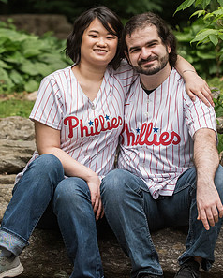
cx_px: 107
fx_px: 1508
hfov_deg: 8.5
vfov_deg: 10.5
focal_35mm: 183
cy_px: 101
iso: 2000
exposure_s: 1/1250
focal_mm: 95
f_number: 4
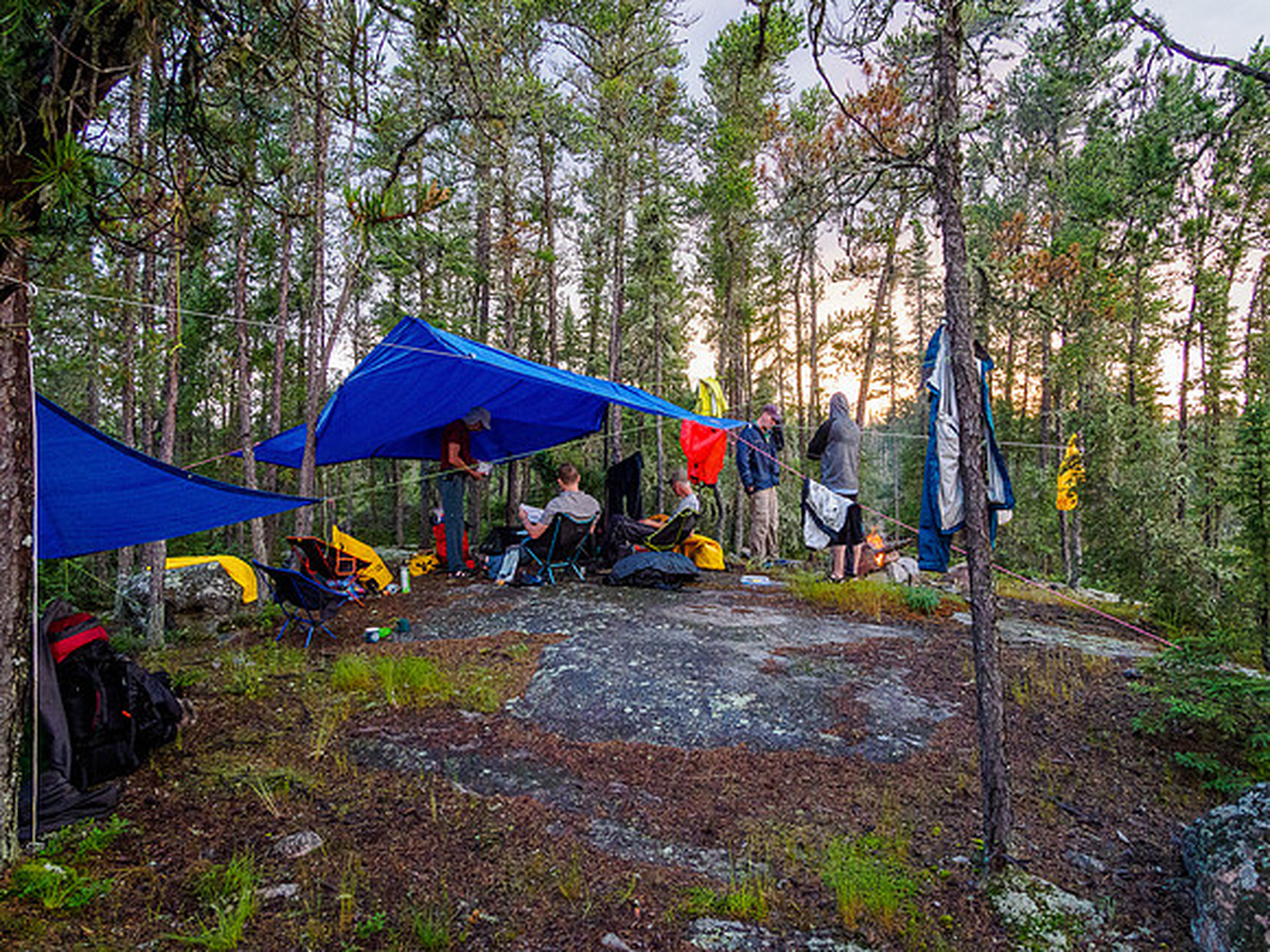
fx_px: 881
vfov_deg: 56.8
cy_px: 476
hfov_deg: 71.6
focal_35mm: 24
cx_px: 635
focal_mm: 12
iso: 5000
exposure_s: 1/60
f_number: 8
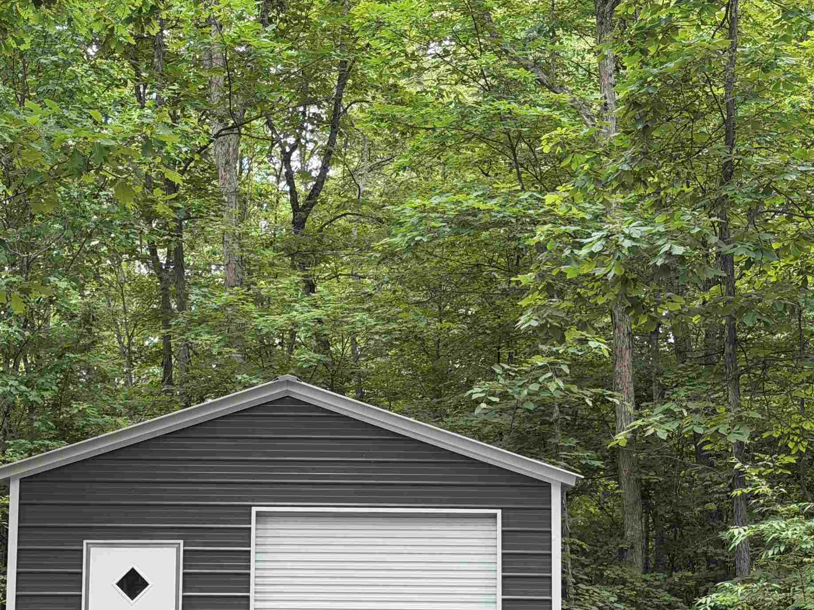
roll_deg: -0.4
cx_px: 347
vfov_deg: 18.4
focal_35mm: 80
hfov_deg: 24.4
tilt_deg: +6.3
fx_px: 1881
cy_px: 432
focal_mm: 6.76
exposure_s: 1/193
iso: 64
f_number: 1.78
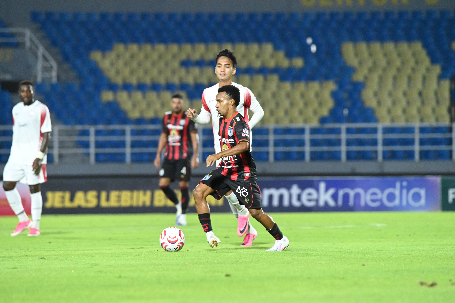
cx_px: 228
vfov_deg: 3.6
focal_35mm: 380
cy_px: 152
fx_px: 4799
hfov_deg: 5.4
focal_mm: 380
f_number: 6.3
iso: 10000
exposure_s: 1/800
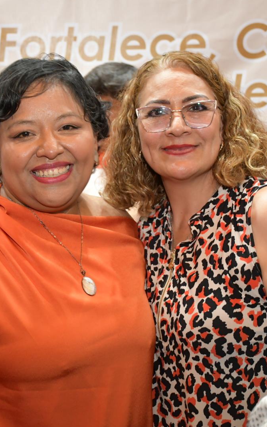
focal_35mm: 74
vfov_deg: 27.9
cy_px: 213
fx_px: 862
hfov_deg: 17.6
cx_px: 86
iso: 2000
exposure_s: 1/60
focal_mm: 32
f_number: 4
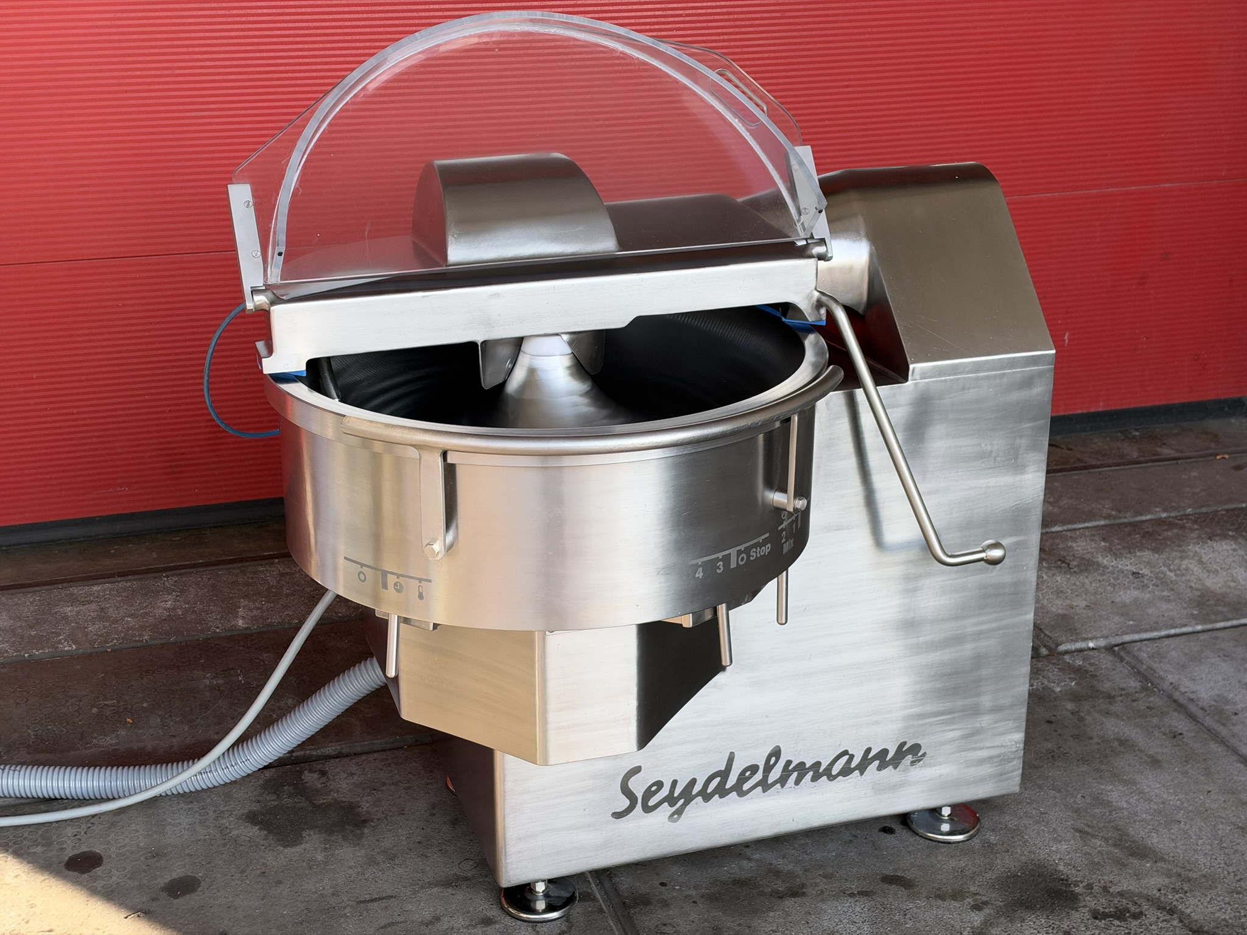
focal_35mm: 48
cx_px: 624
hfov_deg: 39.7
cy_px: 468
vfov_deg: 30.3
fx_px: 1729
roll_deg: +0.8
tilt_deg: -19.6
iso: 64
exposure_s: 1/567
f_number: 1.8
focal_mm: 6.93
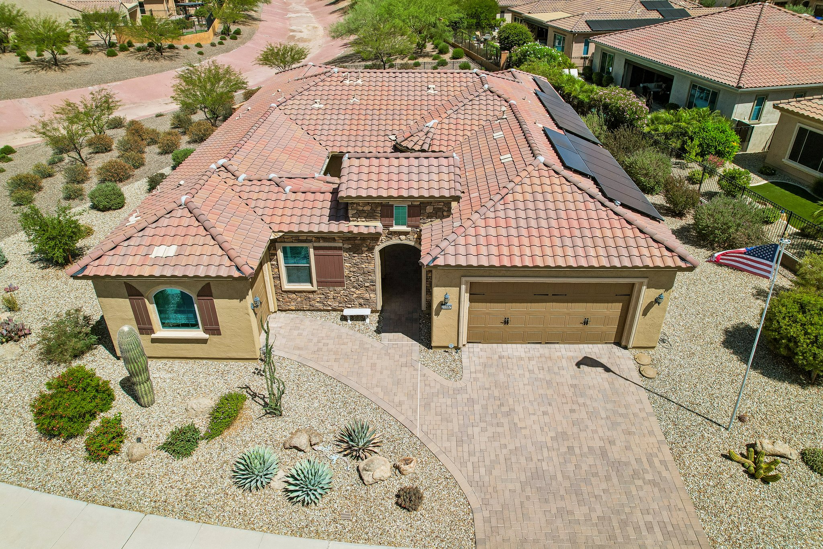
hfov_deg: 78.6
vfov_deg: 57.2
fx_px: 503
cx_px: 412
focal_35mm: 22
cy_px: 274
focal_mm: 8.4
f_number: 2.8
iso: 100
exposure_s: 1/180
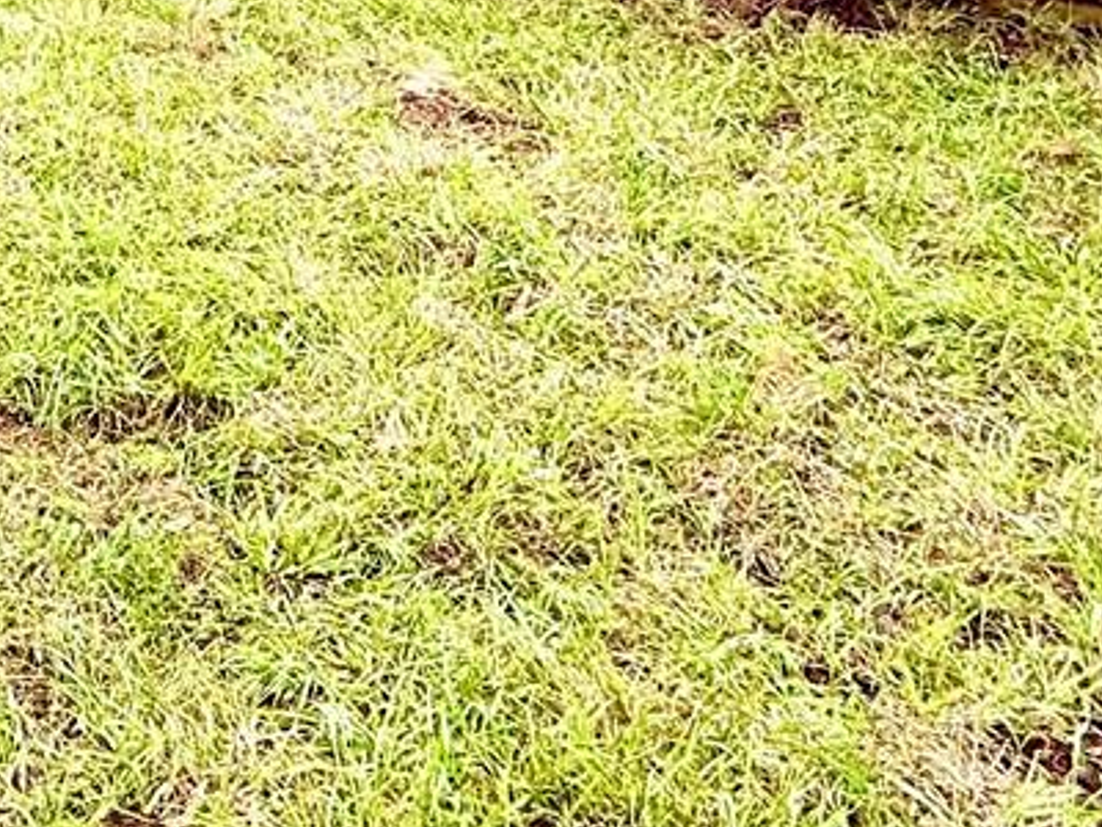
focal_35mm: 56
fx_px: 1783
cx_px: -58
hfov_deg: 31.2
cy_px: -375
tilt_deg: -2.4
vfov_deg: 22.1
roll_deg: -0.2
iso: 64
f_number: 2.2
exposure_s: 1/167
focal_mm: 2.22
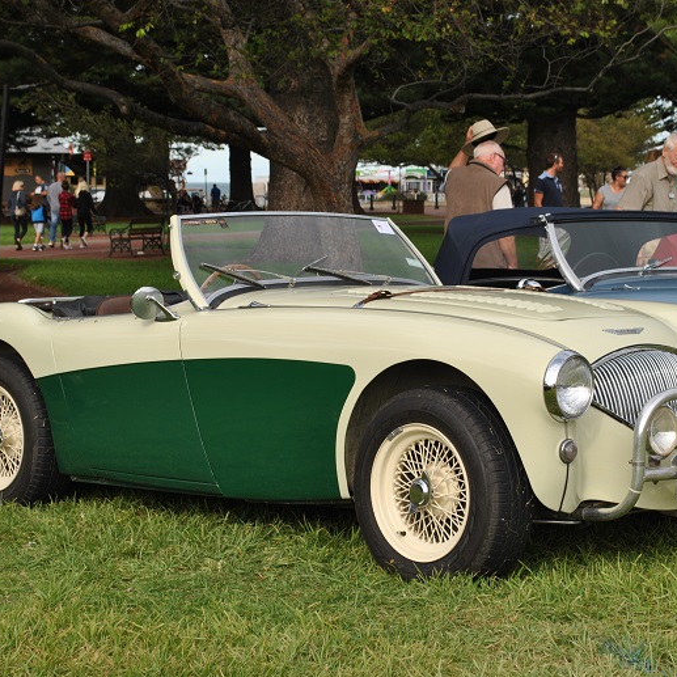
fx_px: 1837
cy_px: 329
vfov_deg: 20.9
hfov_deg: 20.9
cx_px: 368
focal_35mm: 83
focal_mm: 42
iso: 100
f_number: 7.1
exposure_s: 1/200
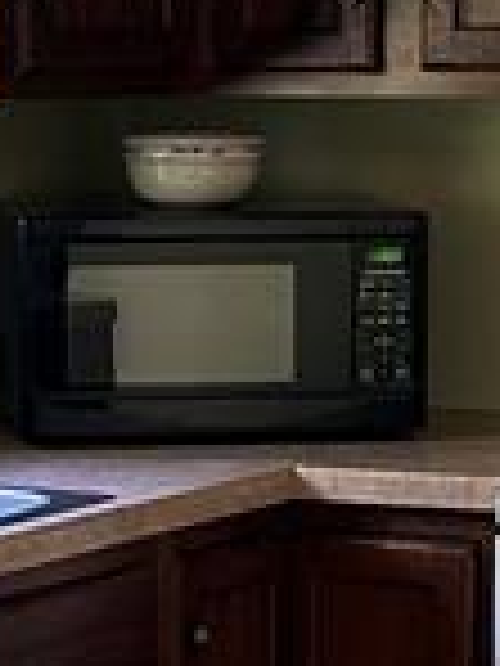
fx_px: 3467
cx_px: 230
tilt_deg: -10.6
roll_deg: +1.0
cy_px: 621
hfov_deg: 8.2
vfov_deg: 10.9
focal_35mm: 180
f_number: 1.5
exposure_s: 1/60
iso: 200
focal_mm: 5.7
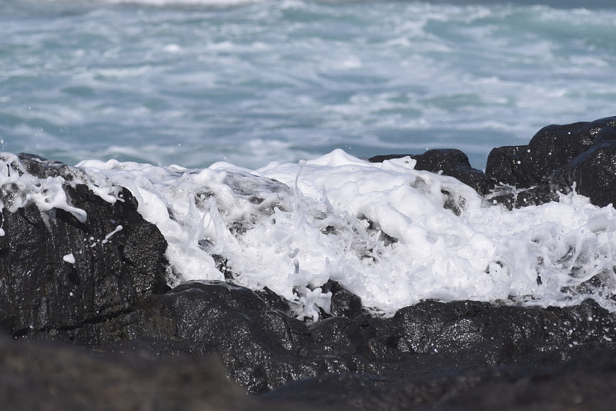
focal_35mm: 262
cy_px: 146
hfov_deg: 7.9
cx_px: 200
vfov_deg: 5.2
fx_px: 4481
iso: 100
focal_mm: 95
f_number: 4.2
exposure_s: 1/1600
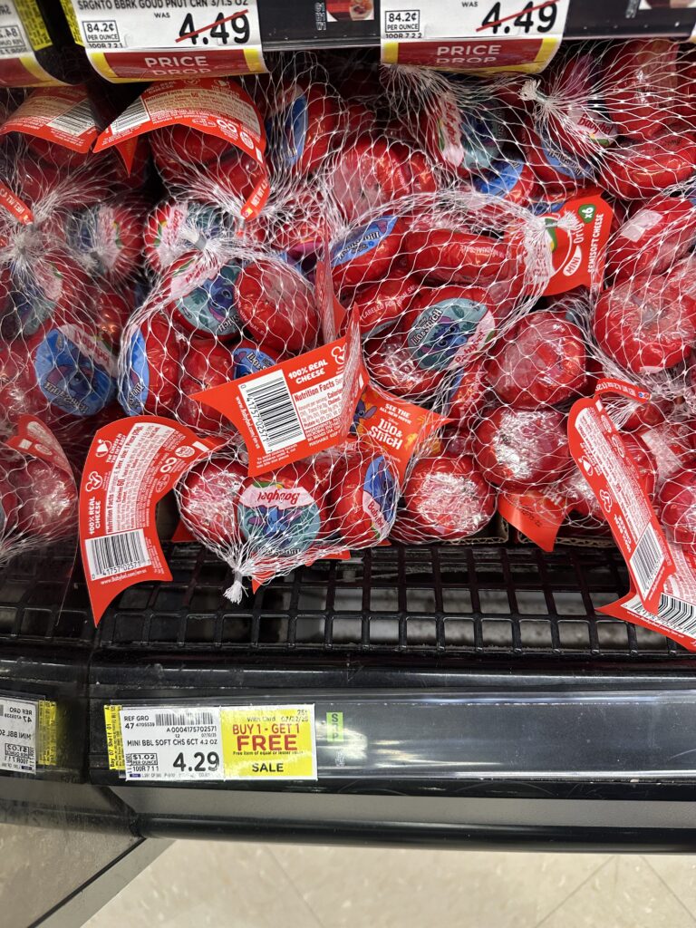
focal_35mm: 24
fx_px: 643
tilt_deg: -76.4
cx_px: 348
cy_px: 464
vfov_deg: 71.6
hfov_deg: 56.8
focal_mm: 6.86
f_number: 1.78
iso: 200
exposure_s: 1/106
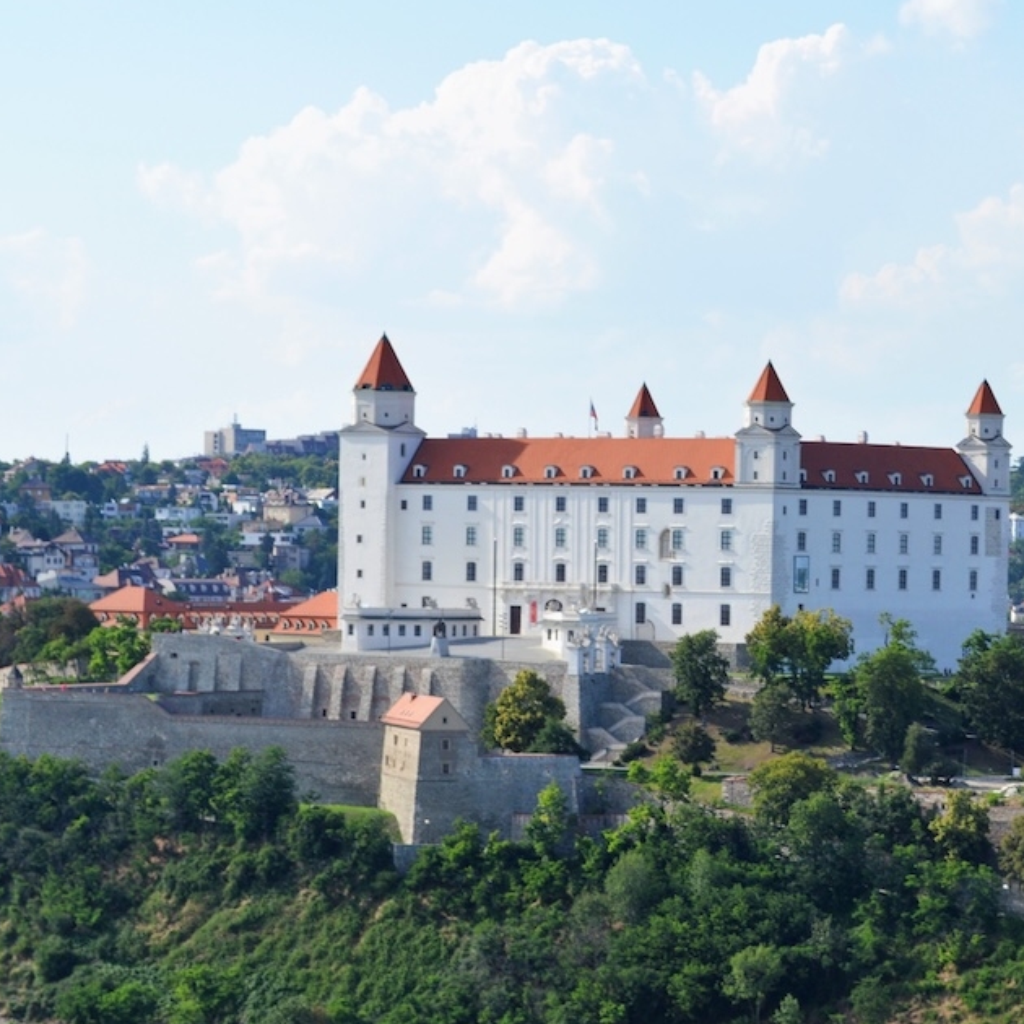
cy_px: 623
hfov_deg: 14.5
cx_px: 936
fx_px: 3983
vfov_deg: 14.6
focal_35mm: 119
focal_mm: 46
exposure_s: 1/200
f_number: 7.1
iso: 100
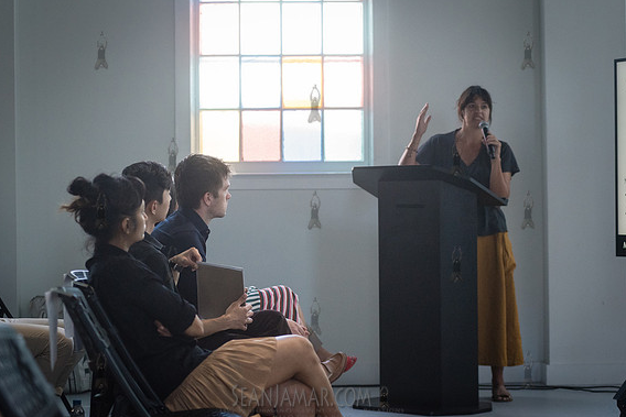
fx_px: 1635
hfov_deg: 21.7
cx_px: 314
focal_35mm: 94
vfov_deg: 14.6
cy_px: 210
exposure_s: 1/500
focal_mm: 92
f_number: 4
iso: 4000
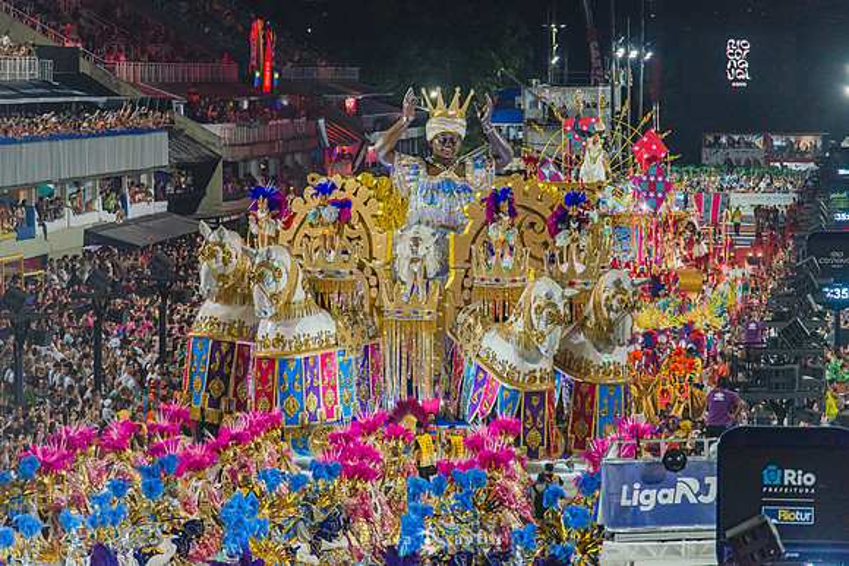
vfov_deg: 5.3
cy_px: 283
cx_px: 424
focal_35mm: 260
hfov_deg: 7.9
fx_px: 6133
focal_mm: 260
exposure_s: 1/320
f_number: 5.6
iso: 1600
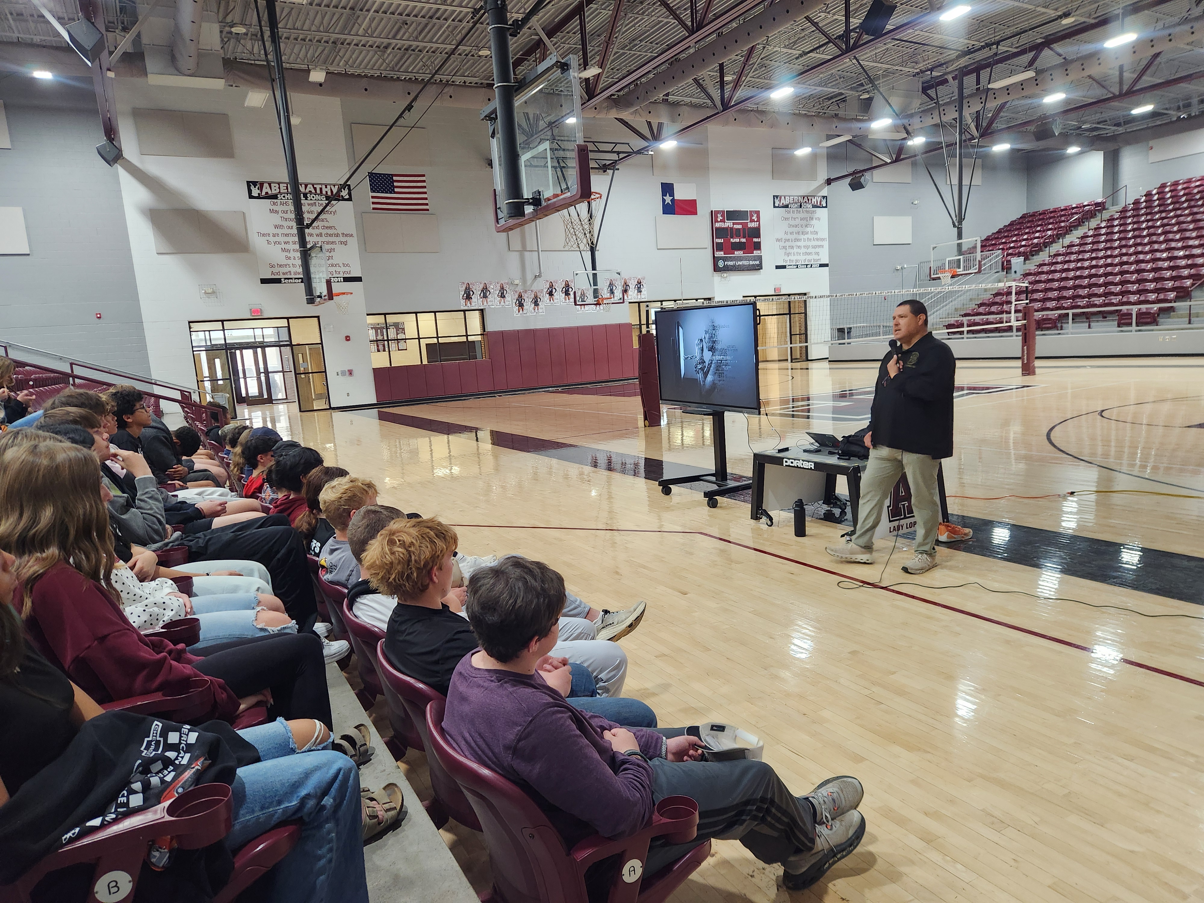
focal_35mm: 23
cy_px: 452
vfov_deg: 58.9
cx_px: 602
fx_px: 800
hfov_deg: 73.9
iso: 500
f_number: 1.8
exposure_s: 1/120
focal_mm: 5.4
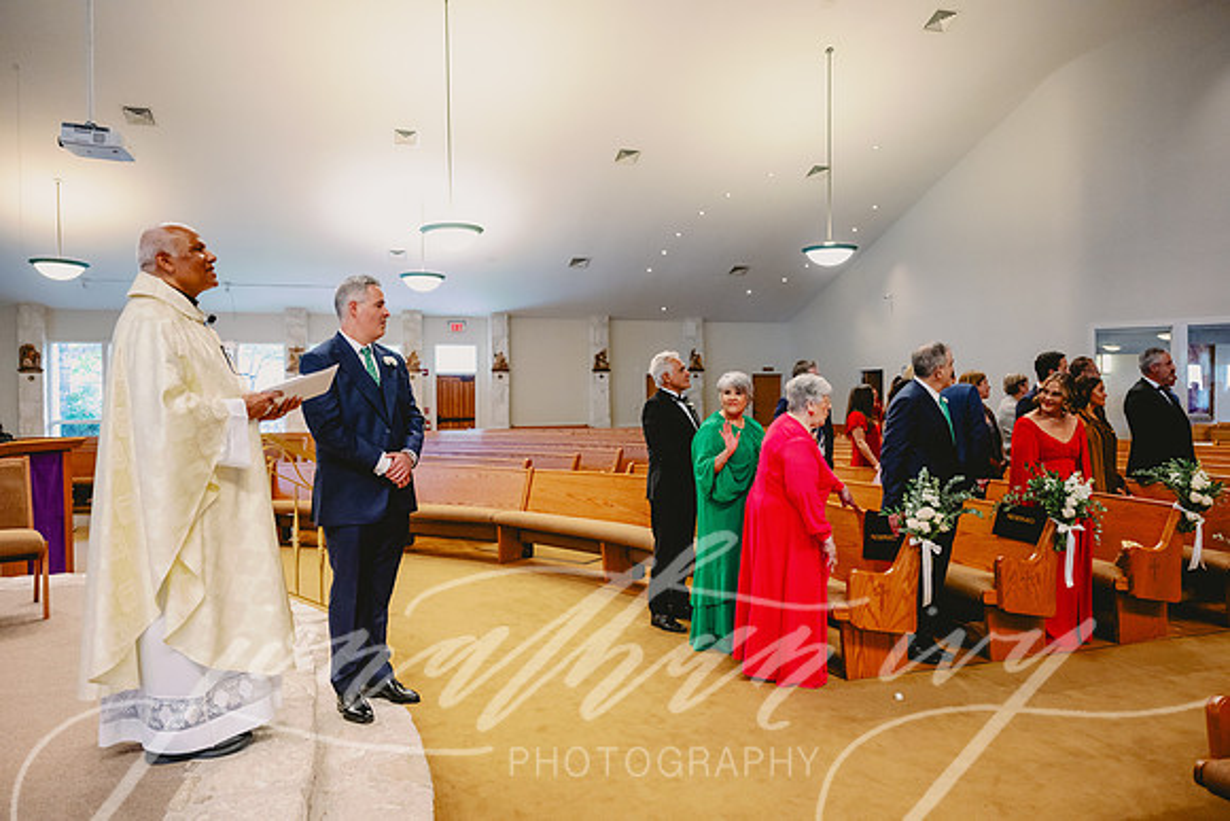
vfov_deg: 53.2
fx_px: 820
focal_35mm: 24
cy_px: 410
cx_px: 615
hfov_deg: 73.7
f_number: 2.8
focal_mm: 24
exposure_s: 1/320
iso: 2500
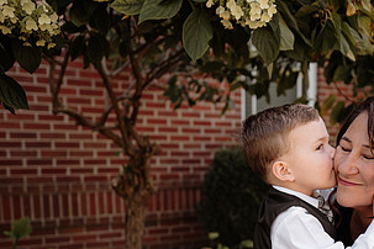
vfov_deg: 28.1
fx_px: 478
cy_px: 226
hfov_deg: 42.0
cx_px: 258
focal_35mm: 46
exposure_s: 1/500
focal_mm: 24
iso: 125
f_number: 2.2
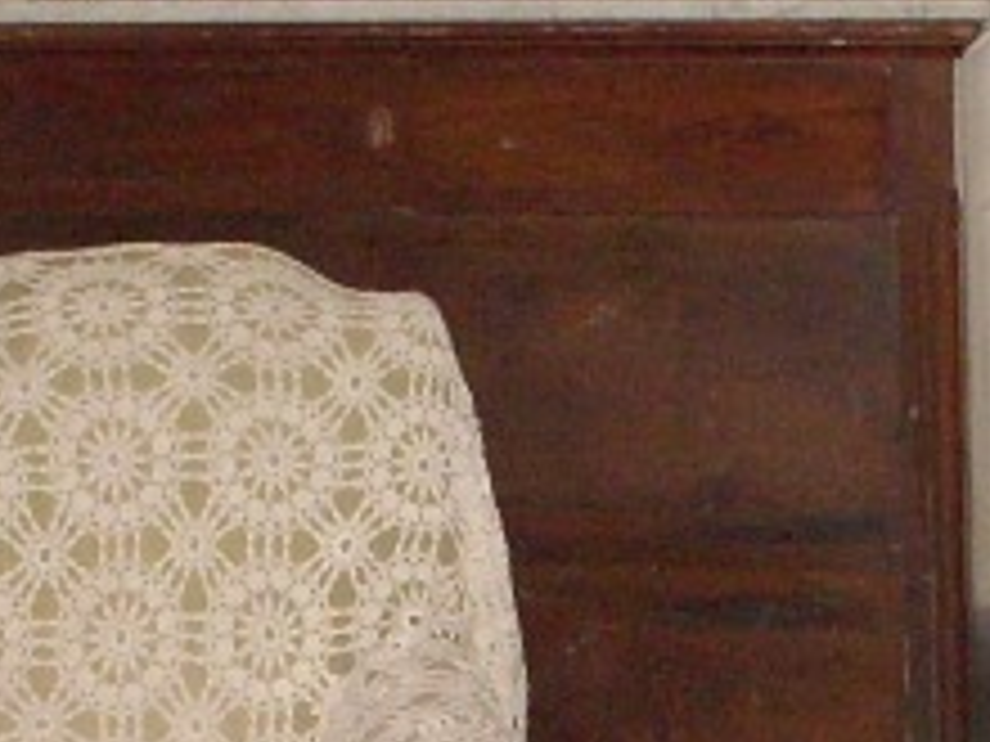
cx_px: 612
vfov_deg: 9.8
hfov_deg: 13.1
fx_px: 4319
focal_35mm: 151
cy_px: 571
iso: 400
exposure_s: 1/60
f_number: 2.8
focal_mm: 6.2
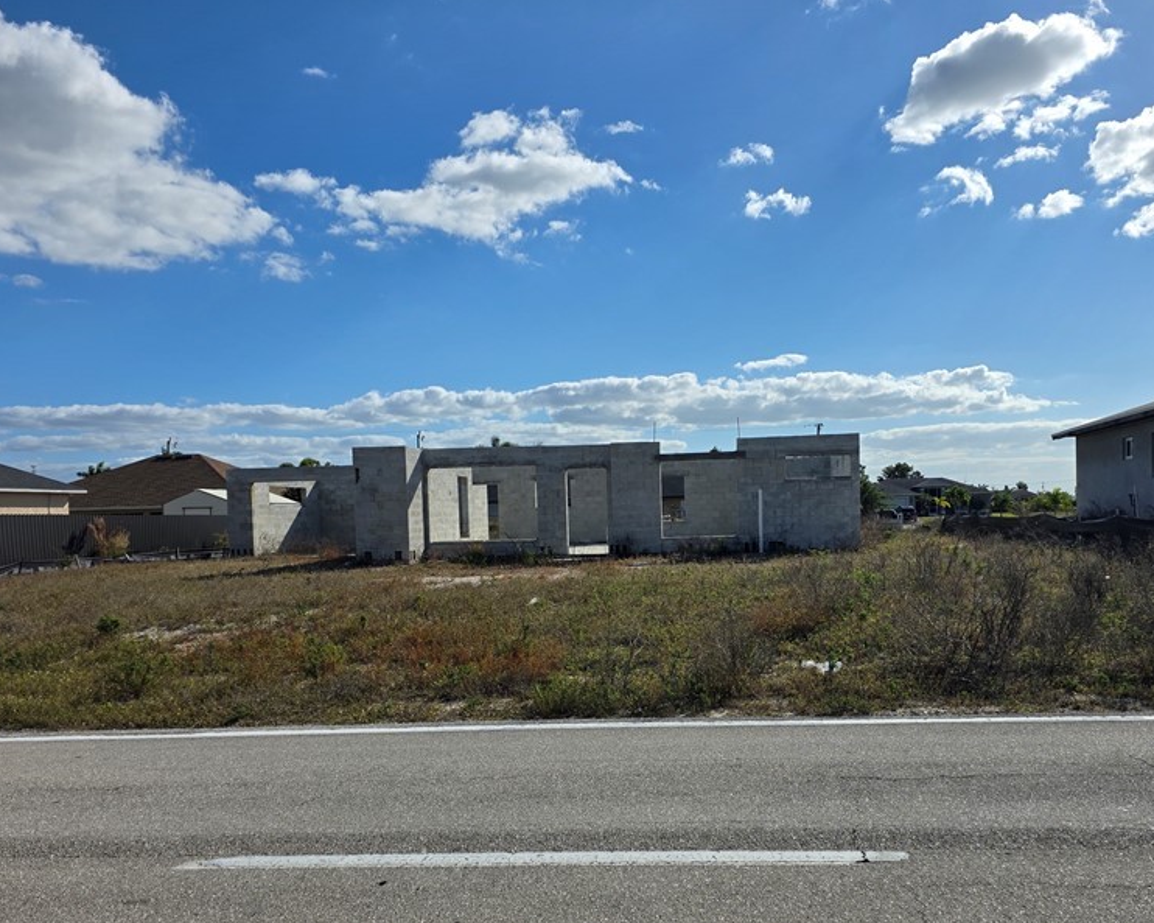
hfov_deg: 56.9
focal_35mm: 31
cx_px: 667
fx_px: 1058
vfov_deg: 46.9
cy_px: 542
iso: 50
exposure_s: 1/7944
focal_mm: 6.3
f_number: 1.7
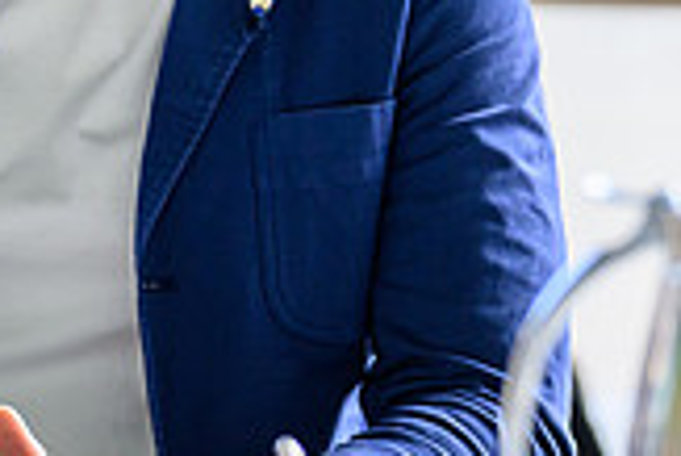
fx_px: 5566
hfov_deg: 6.9
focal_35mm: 294
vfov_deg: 4.7
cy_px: -140
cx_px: -313
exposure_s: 1/400
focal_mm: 81
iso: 720
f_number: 2.8
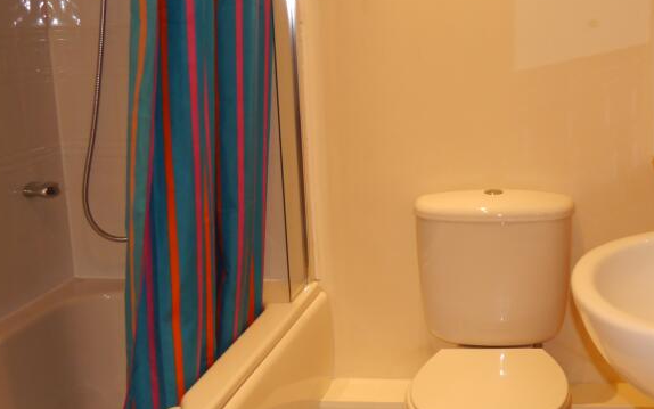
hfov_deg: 37.5
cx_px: 464
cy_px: 220
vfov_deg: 24.4
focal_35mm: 53
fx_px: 945
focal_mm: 14
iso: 640
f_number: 3.5
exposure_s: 1/60
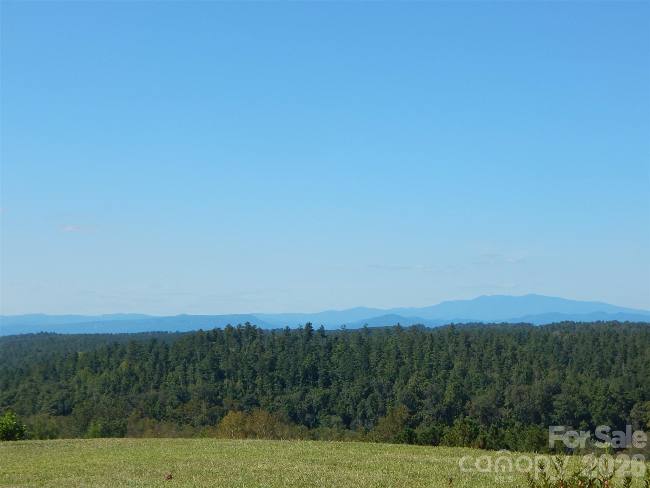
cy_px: 244
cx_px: 325
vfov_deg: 21.3
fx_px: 1296
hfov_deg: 28.2
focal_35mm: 69
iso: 125
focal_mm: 12.3
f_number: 4.1
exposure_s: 1/1250
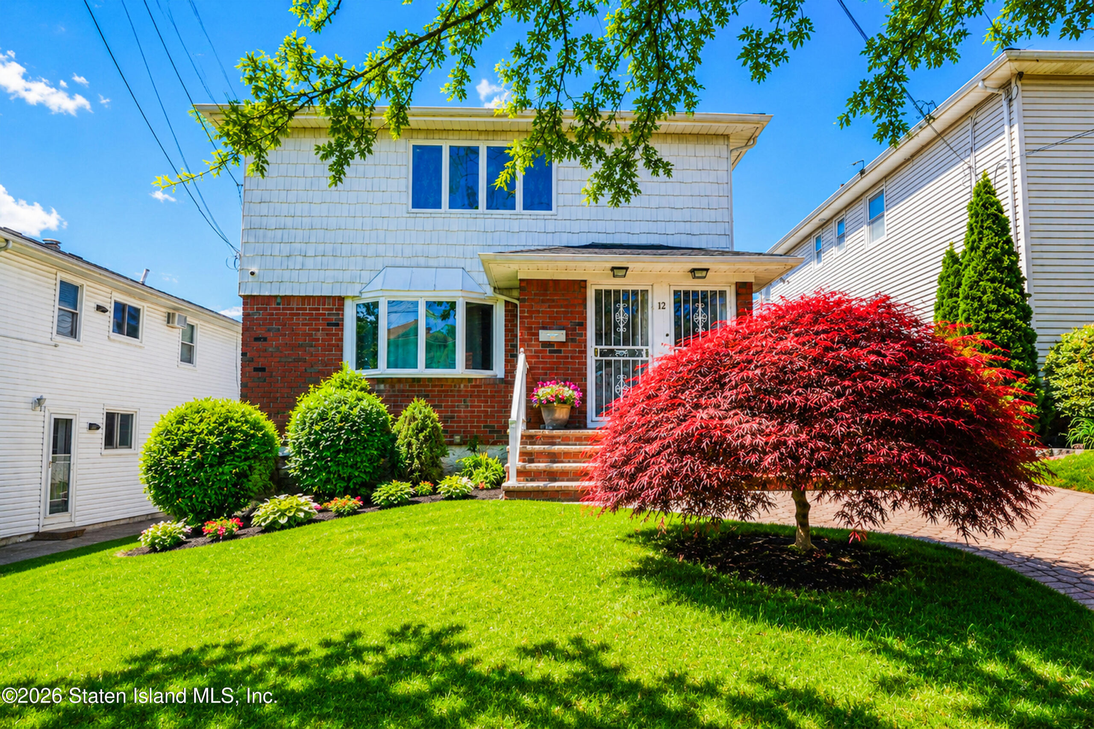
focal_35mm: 22
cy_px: 364
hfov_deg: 78.6
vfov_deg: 57.2
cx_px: 547
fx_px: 669
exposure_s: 1/125
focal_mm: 22
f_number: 8
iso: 100
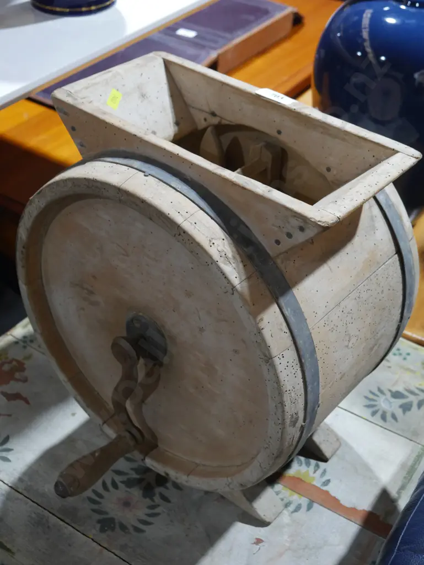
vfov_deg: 39.6
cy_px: 282
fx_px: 783
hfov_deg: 30.3
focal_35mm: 48
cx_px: 212
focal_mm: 24
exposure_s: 1/60
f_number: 5.2
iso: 1000
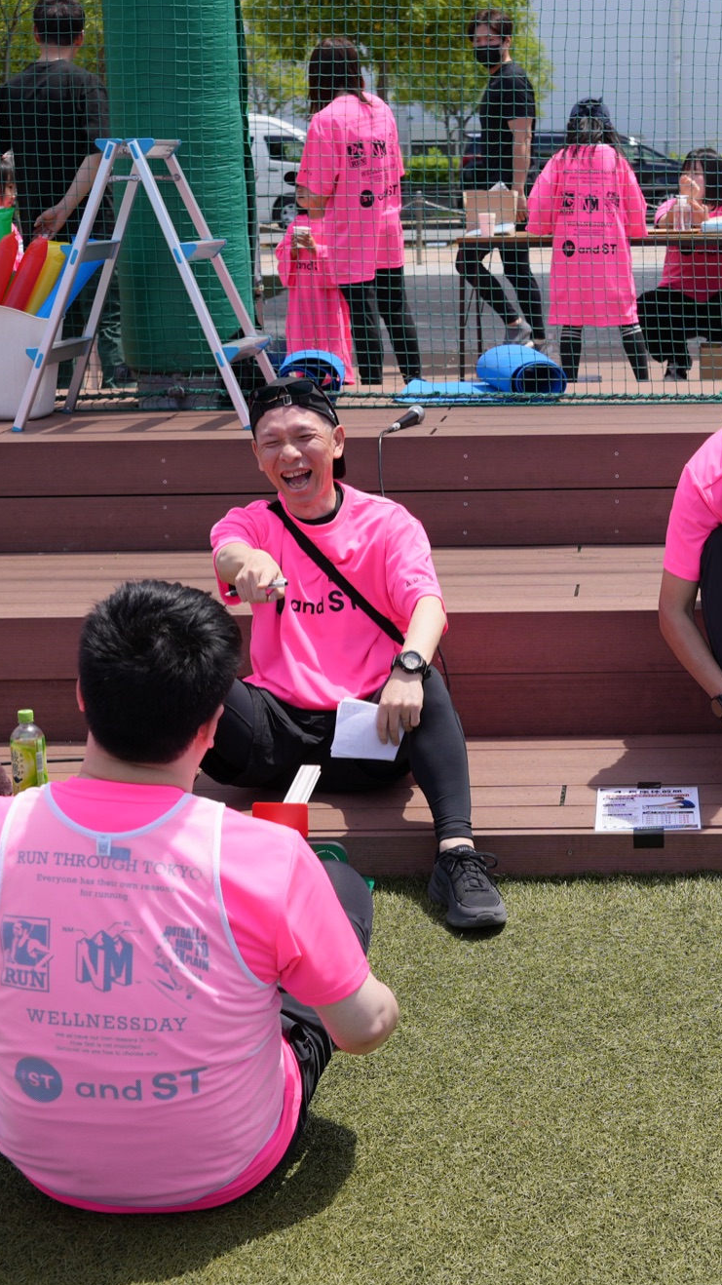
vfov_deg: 33.6
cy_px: 645
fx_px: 2127
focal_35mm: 62
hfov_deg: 18.9
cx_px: 673
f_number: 4.5
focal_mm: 26.2
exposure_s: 1/800
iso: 100
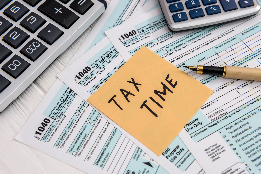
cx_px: 130
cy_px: 87
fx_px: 377
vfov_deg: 26.0
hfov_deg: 38.2
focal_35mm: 52
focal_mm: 52
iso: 400
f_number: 9
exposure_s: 1/200
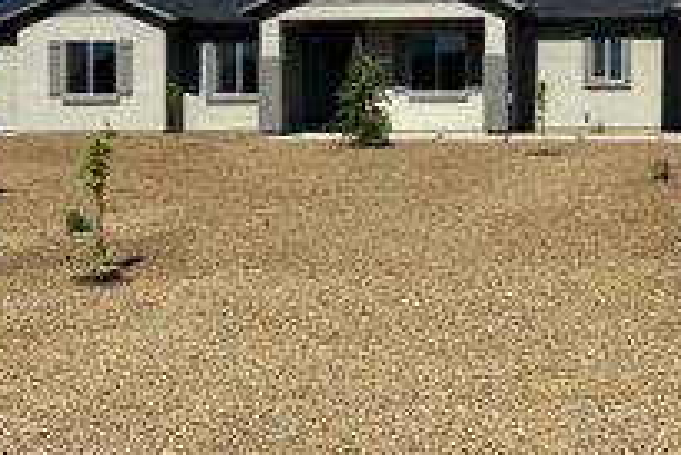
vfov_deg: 20.4
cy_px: 81
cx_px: 465
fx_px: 1249
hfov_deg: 30.2
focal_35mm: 66
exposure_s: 1/8000
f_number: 1.5
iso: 50
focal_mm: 5.7
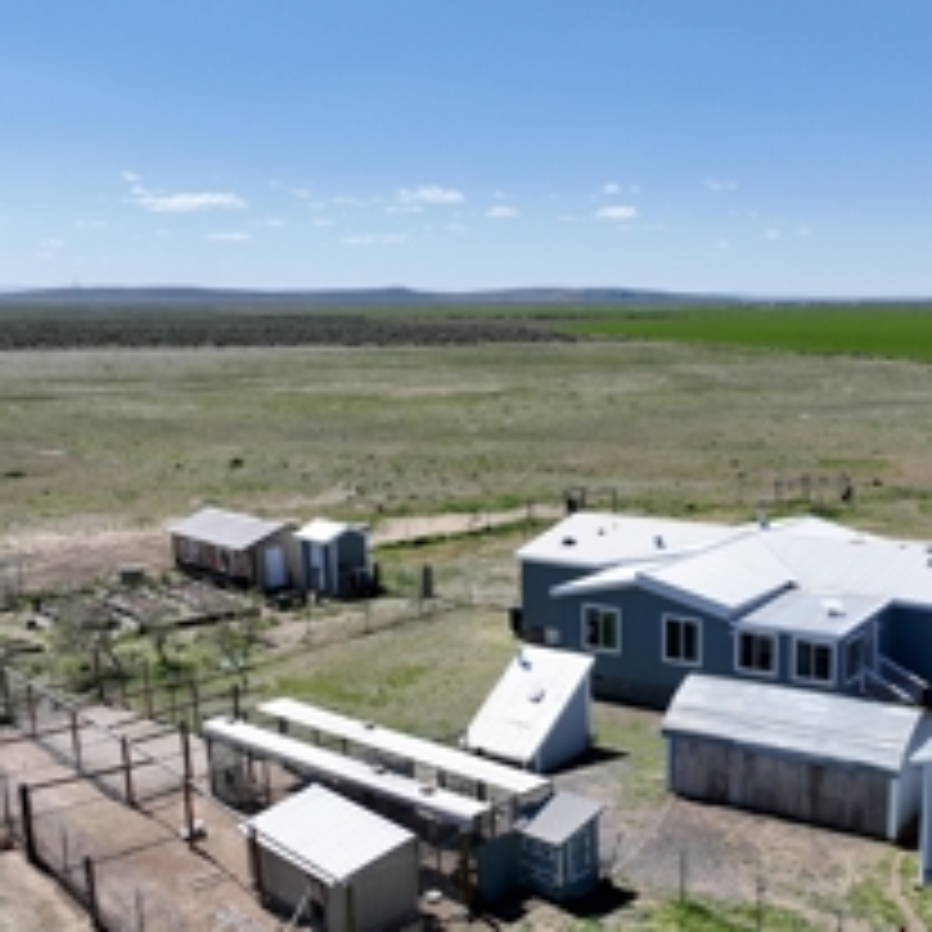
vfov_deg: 40.4
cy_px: 621
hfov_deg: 40.2
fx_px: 1249
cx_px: 657
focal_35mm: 41
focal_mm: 12.29
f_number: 2.8
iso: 110
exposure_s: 1/2500
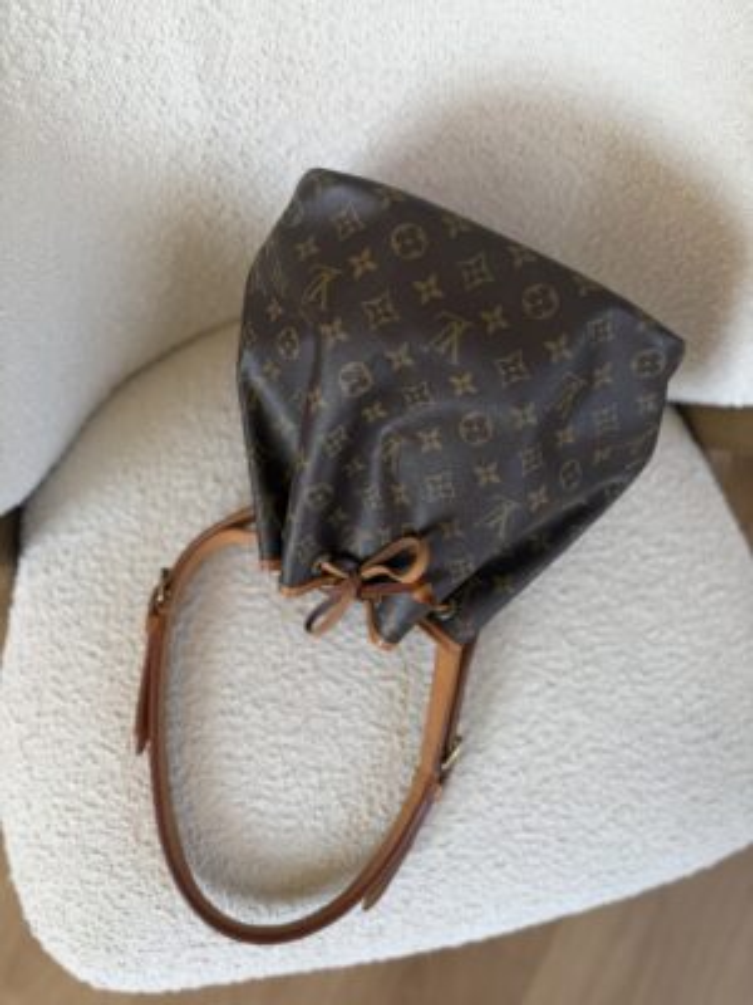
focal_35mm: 24
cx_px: 376
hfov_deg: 56.8
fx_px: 696
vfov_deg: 71.6
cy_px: 502
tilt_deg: -70.8
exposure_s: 1/121
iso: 80
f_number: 1.78
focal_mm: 6.76
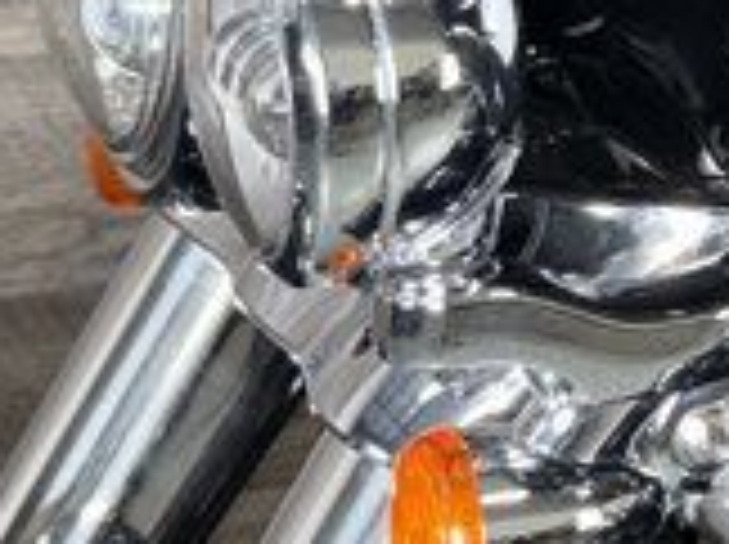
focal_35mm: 152
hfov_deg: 12.5
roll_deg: -1.0
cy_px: -310
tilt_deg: -6.3
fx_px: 3196
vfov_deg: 9.4
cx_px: 1040
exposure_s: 1/22
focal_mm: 6.76
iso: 64
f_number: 1.78
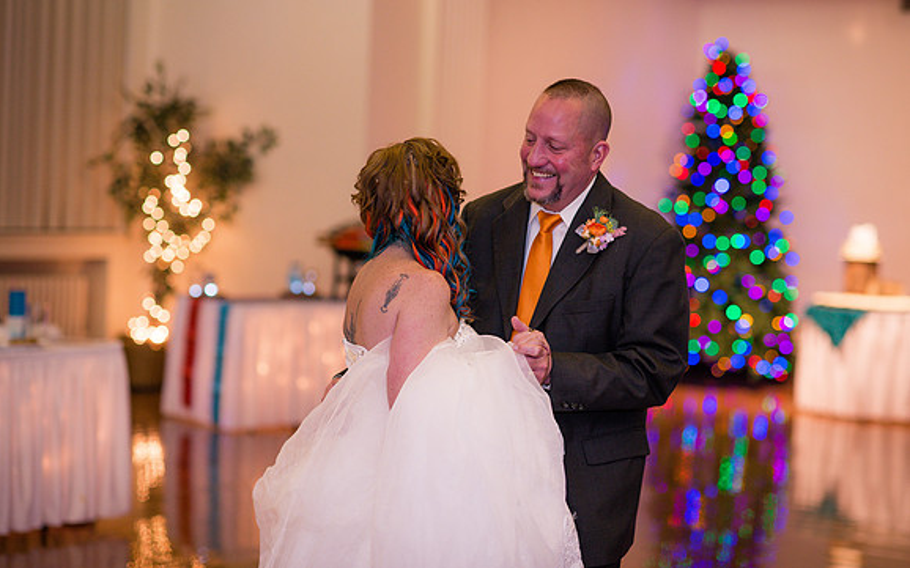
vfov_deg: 15.0
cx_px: 455
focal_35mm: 87
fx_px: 2157
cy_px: 267
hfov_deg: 23.8
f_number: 2.2
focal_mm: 85
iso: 640
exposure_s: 1/125
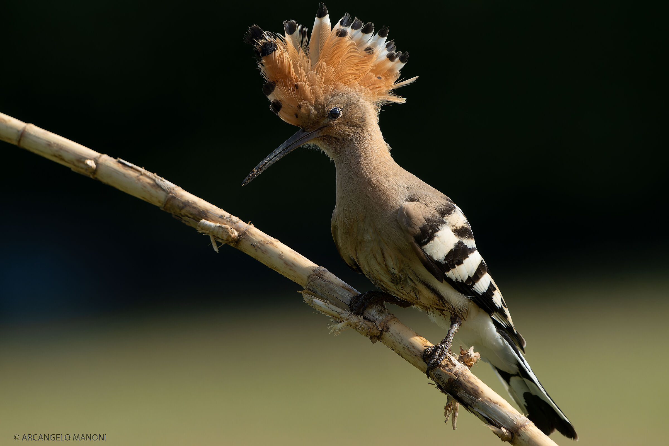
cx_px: 334
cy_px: 223
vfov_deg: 2.1
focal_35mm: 648
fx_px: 12041
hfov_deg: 3.2
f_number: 10
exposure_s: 1/2000
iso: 1600
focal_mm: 648
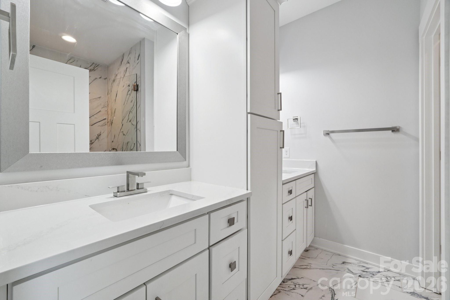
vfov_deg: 77.3
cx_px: 225
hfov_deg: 100.4
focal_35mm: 15
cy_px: 150
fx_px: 187
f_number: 8
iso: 400
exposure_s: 1/15
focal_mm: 10
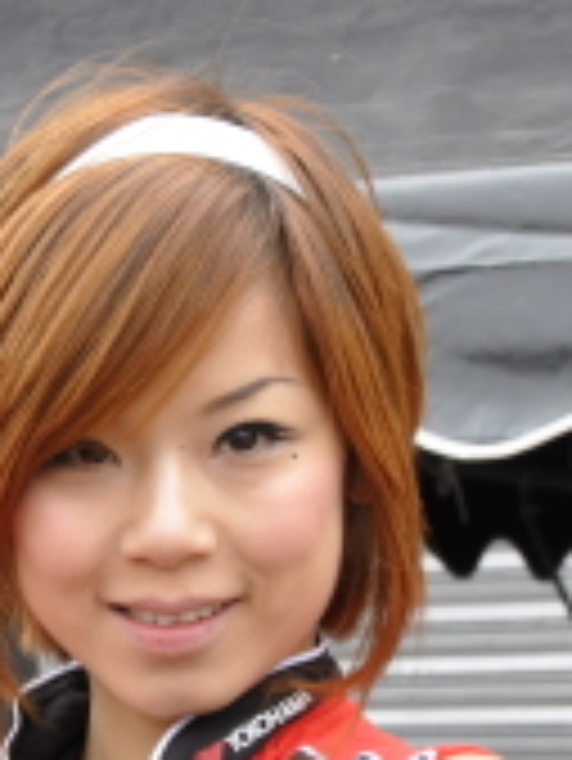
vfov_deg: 12.2
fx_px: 3565
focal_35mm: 162
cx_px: 149
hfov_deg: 9.2
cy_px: 519
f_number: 13
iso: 640
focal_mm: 48
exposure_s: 1/160
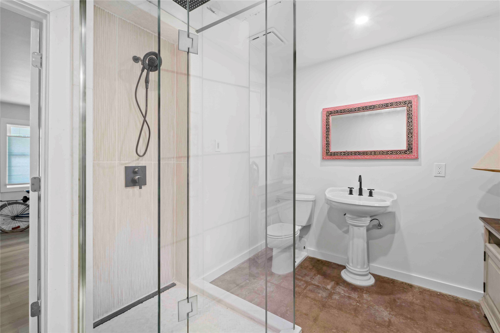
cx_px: 250
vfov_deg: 77.3
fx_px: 208
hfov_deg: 100.4
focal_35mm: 15
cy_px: 166
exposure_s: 3.2
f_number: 11
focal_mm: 10
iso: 250
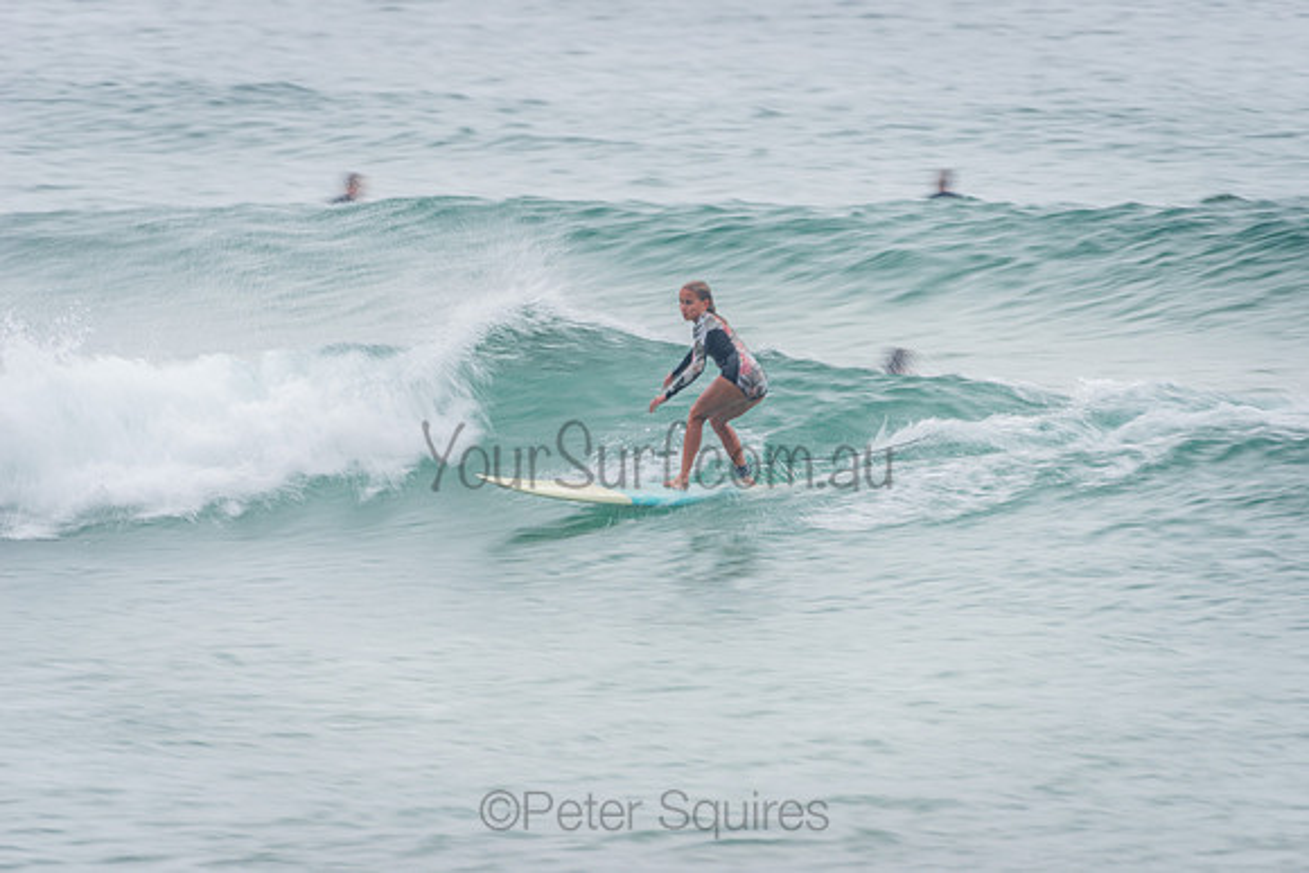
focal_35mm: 500
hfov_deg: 4.1
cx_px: 654
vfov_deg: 2.8
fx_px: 18184
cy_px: 436
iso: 64
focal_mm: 500
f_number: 7.1
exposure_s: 1/30
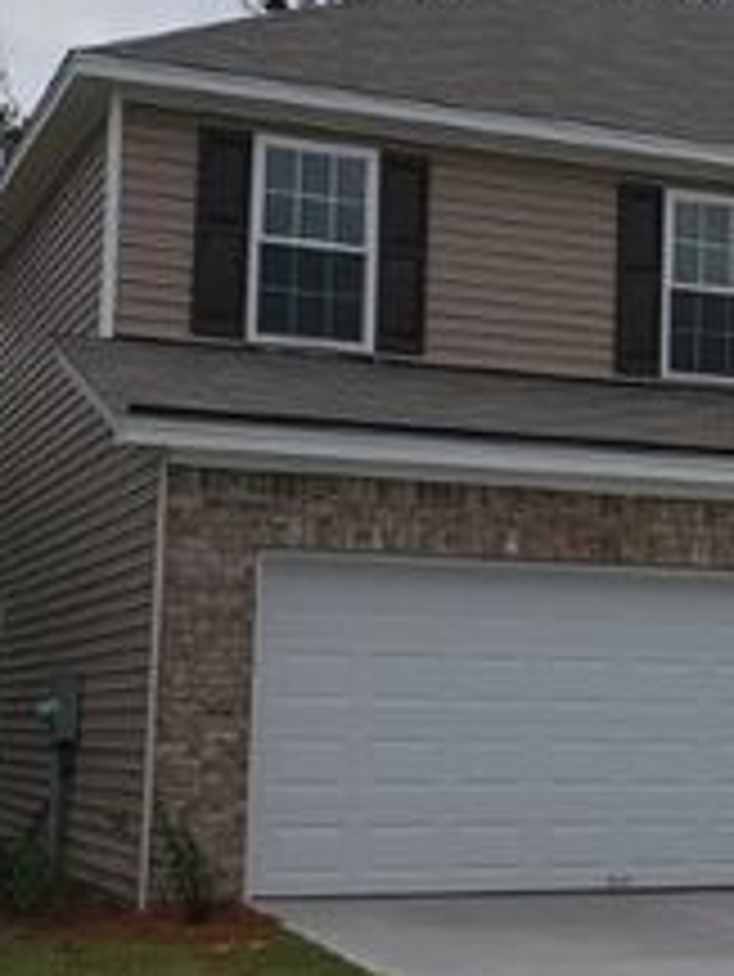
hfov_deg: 17.7
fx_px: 2260
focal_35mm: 80
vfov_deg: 24.4
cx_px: 851
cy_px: 501
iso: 50
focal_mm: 4.3
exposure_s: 1/2260
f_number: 2.4
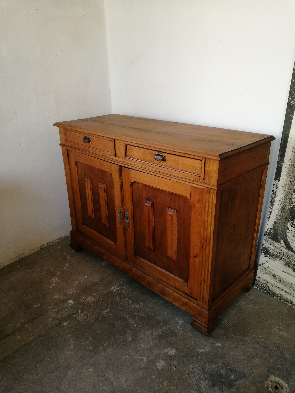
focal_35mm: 27
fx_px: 307
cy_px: 196
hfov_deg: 51.4
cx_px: 148
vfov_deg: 65.3
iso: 80
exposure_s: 1/50
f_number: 2.2
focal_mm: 4.5
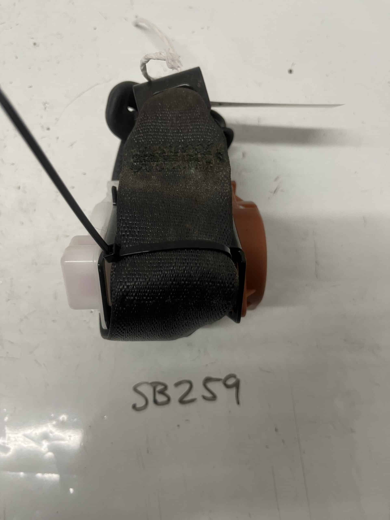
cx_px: 195
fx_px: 391
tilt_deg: -73.8
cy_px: 260
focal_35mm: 26
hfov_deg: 53.1
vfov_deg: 67.3
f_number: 1.6
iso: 100
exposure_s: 1/50
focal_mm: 5.1
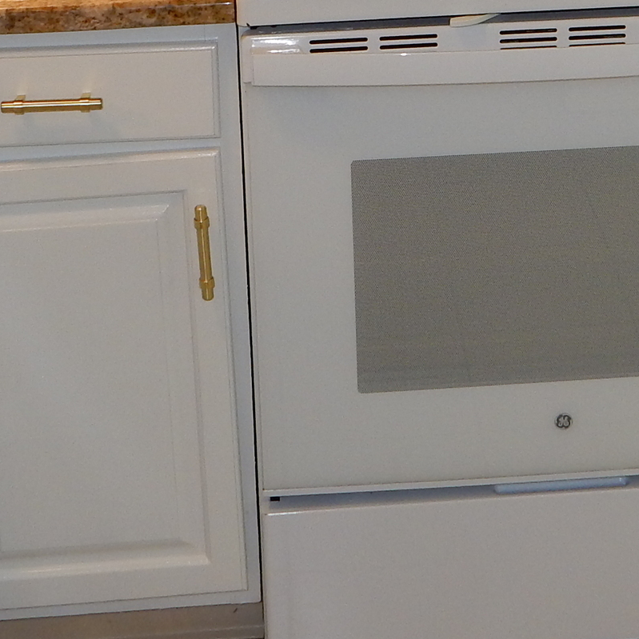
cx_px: 401
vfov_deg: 18.9
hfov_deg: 20.4
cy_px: -202
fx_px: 1775
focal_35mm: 85
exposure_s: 1/30
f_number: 3.7
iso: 125
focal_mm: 4.5
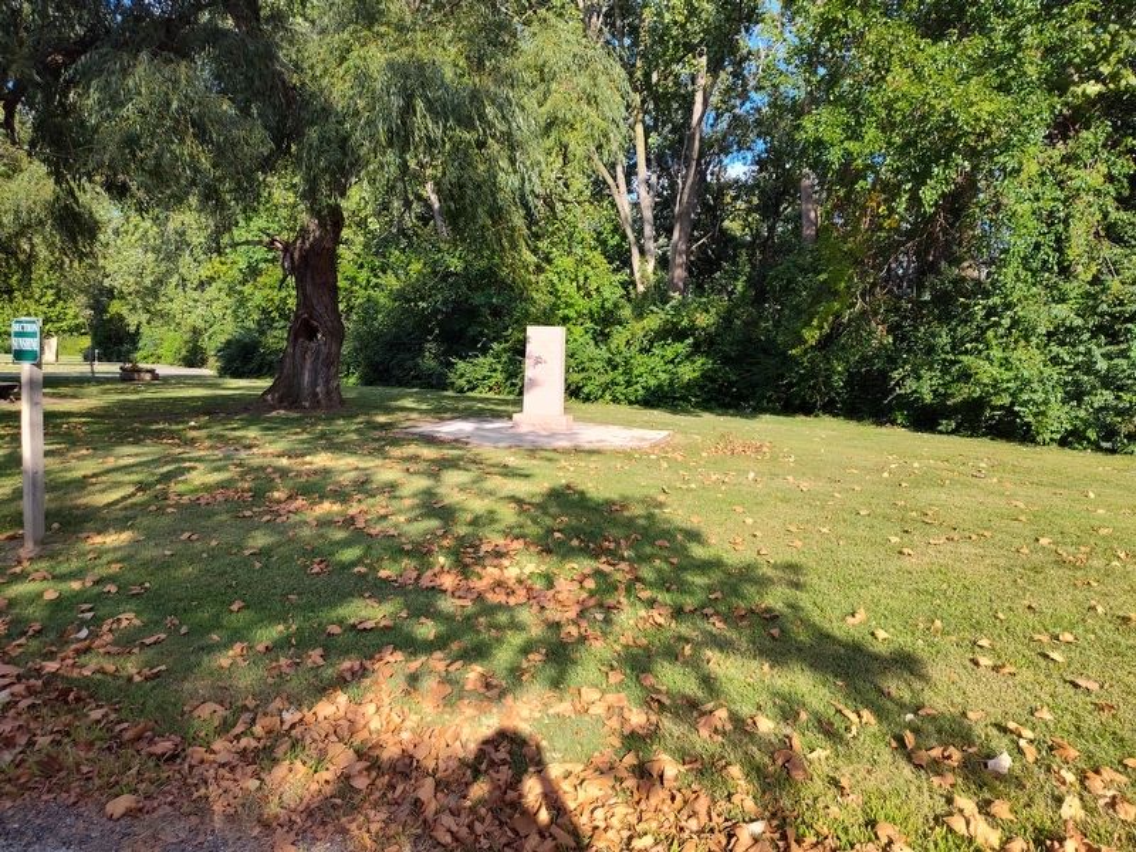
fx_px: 755
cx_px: 568
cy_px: 426
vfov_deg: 58.9
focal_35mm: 23
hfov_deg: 73.9
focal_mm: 5.56
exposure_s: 1/720
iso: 100
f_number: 1.8
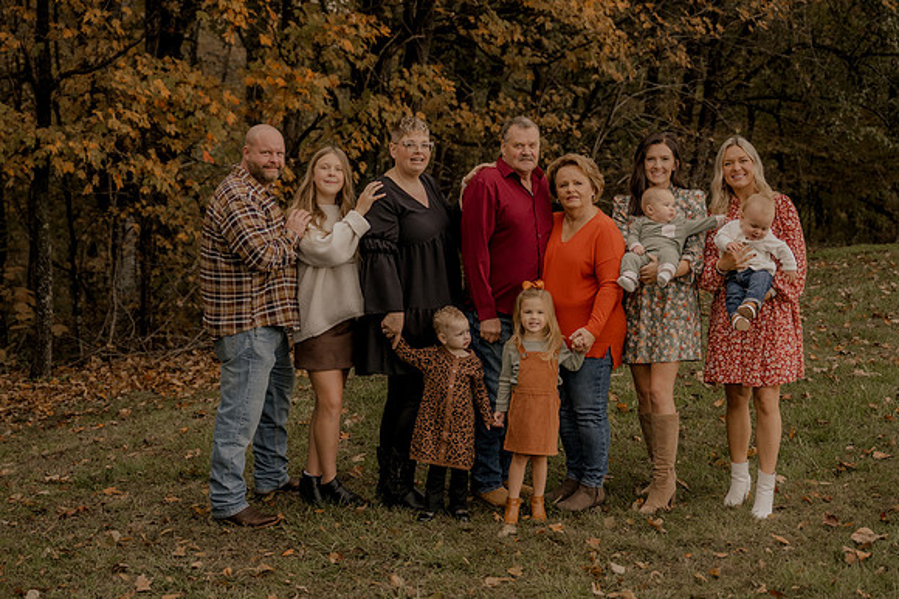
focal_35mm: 67
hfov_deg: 30.1
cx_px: 450
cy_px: 300
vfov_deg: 20.3
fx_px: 1672
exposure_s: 1/160
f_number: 2.8
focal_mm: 45
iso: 250
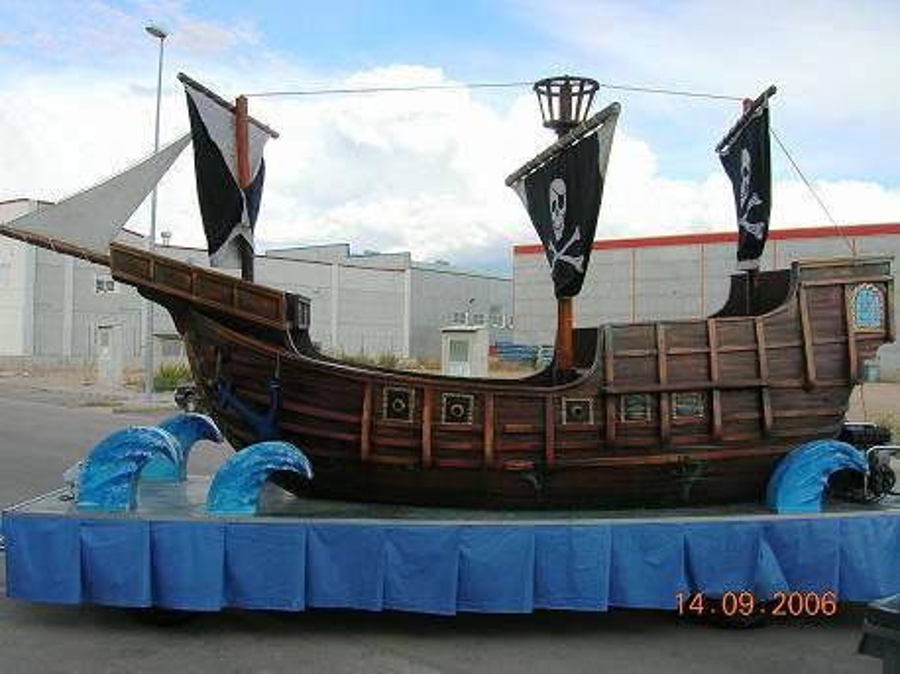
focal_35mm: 34
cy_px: 337
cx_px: 450
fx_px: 884
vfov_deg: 41.8
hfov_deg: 54.0
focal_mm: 5.7
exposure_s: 1/231
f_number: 4.9
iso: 50
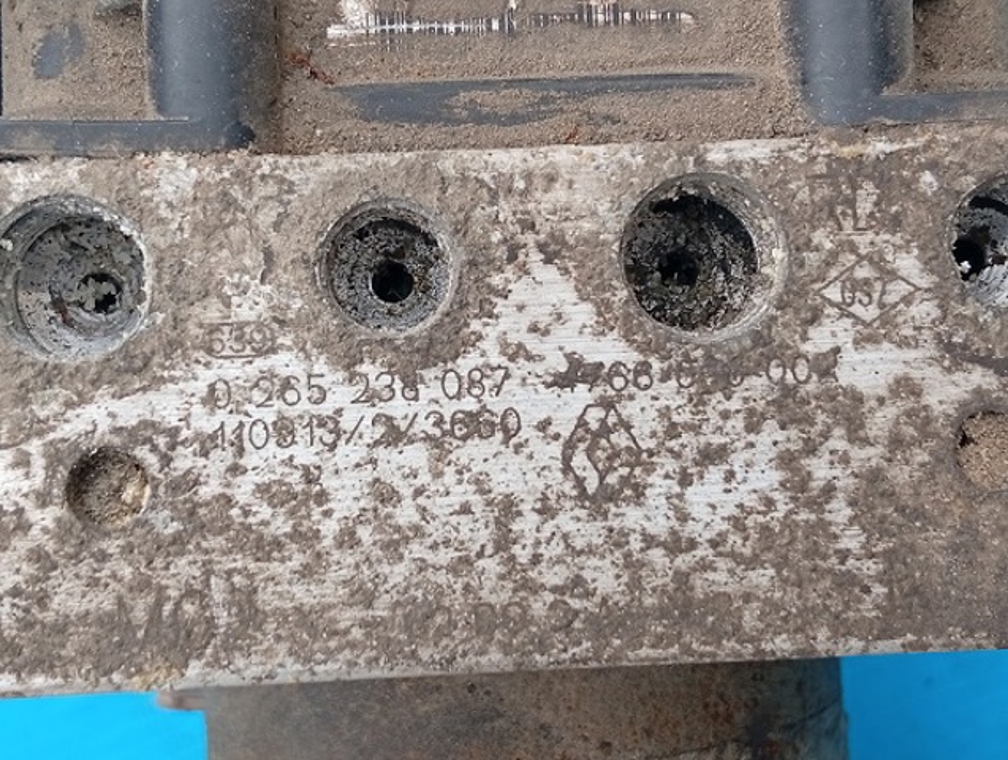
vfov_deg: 28.1
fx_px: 1517
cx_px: 504
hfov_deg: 36.8
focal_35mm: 52
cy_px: 380
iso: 52
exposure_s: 1/100
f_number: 1.8
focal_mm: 3.96
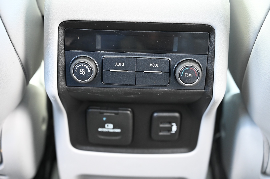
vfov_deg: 24.2
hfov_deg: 35.7
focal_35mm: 56
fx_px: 420
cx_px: 135
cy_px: 90
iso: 3200
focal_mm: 56
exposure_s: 1/125
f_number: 4
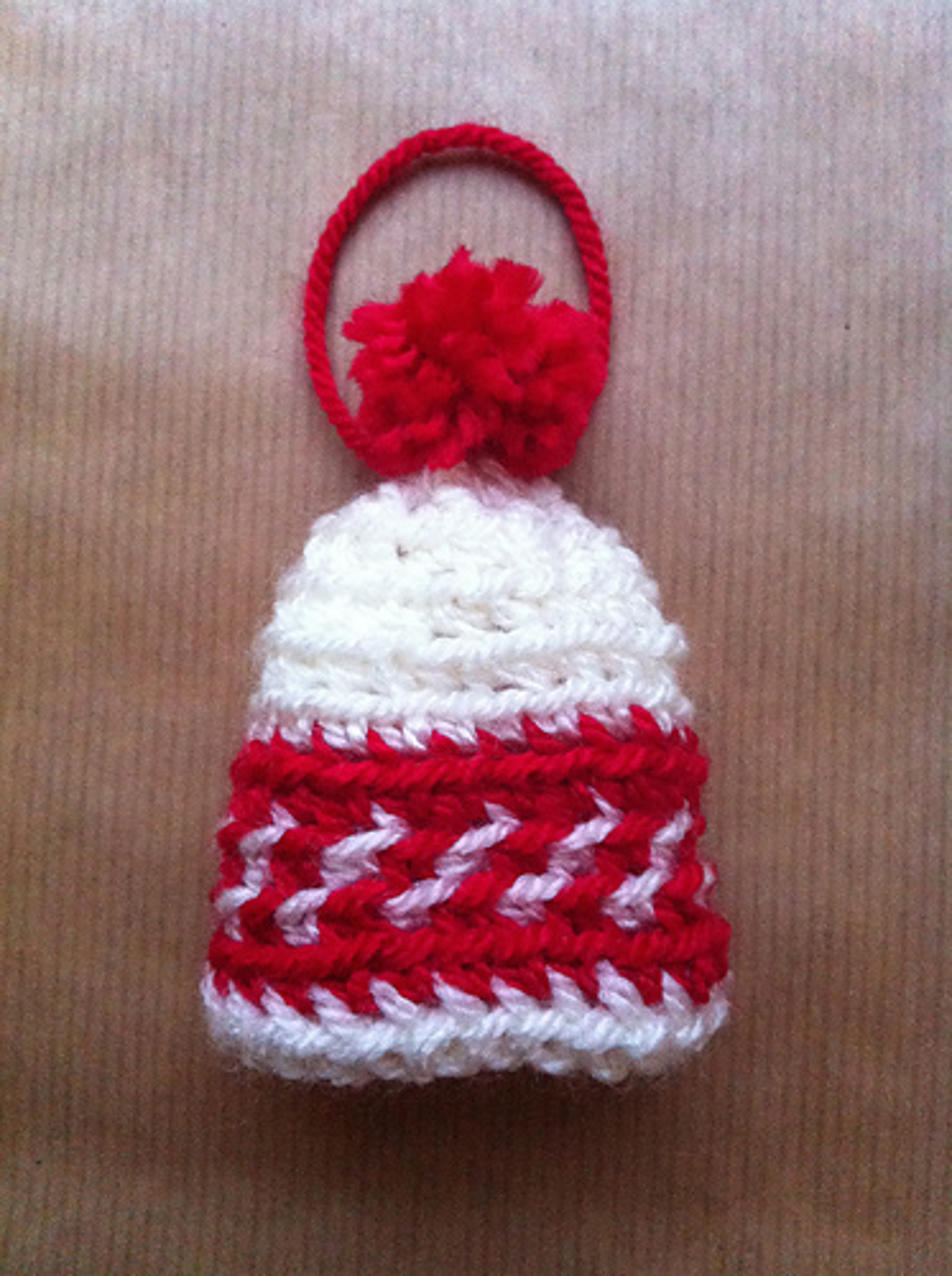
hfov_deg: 40.6
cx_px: 476
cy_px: 638
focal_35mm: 35
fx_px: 1288
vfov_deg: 52.7
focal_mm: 3.85
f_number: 2.8
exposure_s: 1/15
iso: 500
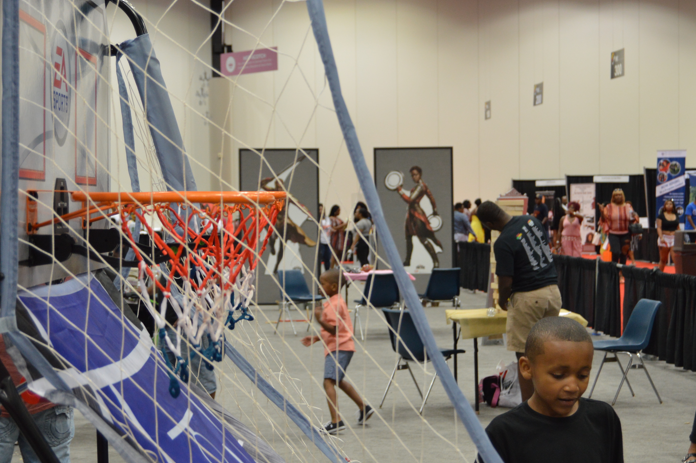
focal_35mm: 81
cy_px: 301
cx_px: 372
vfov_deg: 16.8
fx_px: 1560
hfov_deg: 25.1
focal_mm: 35
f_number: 4.5
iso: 560
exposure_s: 1/60
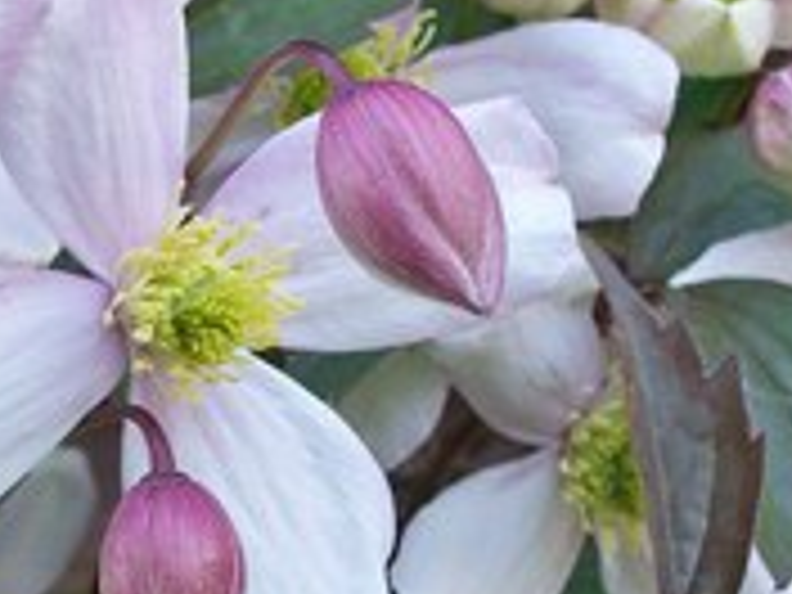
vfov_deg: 10.6
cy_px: 234
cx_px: 216
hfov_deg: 14.1
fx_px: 3203
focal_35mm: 140
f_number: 3.4
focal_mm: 9.4
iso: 80
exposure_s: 1/114
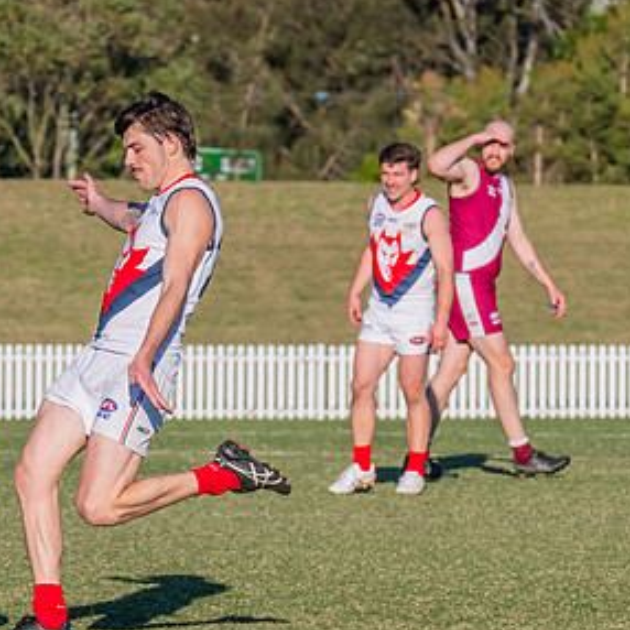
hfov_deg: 3.1
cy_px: 349
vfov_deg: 3.1
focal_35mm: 565
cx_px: 88
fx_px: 11634
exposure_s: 1/1250
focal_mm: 290
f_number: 14
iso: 800
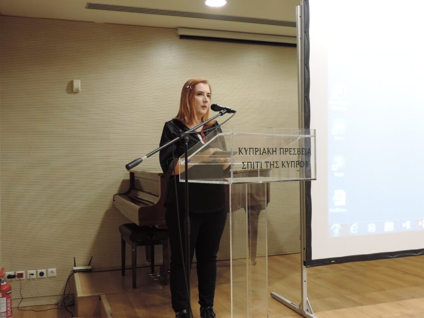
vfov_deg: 36.0
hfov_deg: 46.8
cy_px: 159
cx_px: 212
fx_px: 490
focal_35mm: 40
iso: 400
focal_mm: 7.1
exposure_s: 1/20
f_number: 3.3
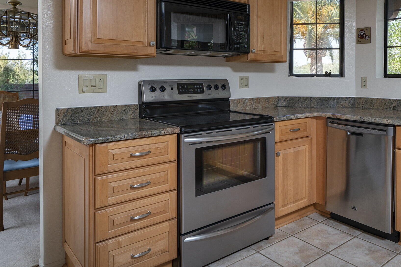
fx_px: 323
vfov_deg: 44.0
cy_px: 80
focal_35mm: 29
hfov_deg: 61.4
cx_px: 280
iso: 200
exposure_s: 1/125
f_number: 7.1
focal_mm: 17
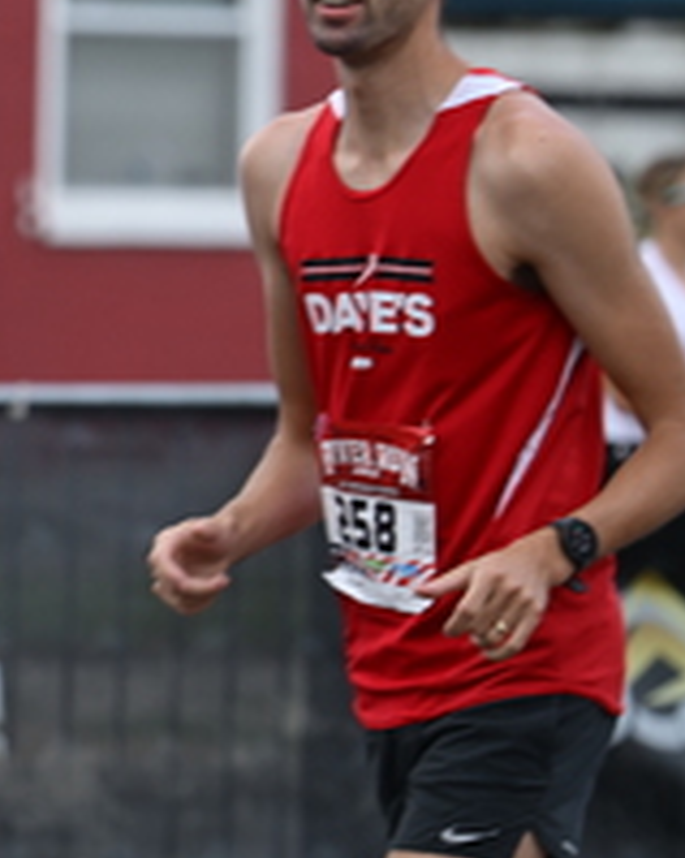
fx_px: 11818
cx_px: -284
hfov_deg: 3.3
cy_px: 371
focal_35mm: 466
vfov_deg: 4.2
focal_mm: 120
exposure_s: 1/200
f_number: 2.8
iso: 140
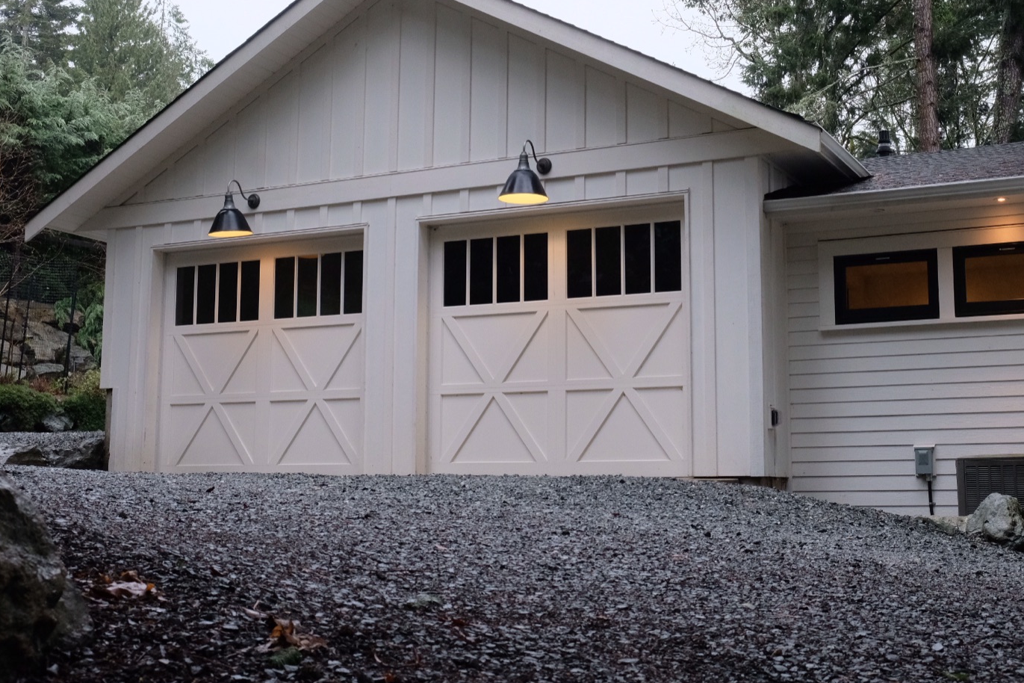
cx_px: 543
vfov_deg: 27.5
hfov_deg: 40.3
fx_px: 1394
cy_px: 295
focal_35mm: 49
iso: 2000
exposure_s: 1/60
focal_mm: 27.7
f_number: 9
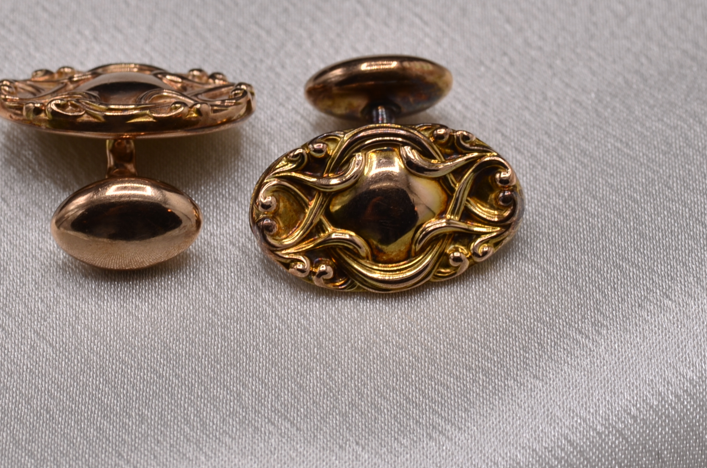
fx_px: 4561
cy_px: 158
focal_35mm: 233
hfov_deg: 8.9
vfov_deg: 5.9
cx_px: 261
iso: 100
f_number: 18
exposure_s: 1/40
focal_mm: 105
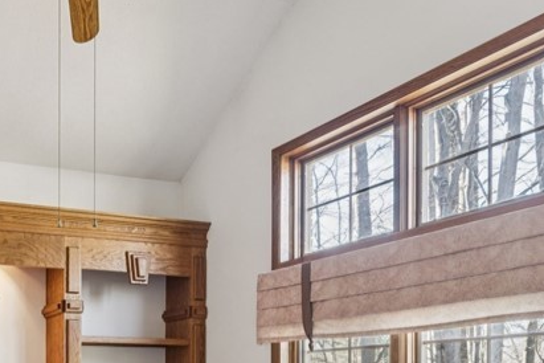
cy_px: 389
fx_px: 559
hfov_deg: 42.9
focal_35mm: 37
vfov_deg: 32.2
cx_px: -25
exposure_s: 1/13
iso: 200
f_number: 6.3
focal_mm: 14
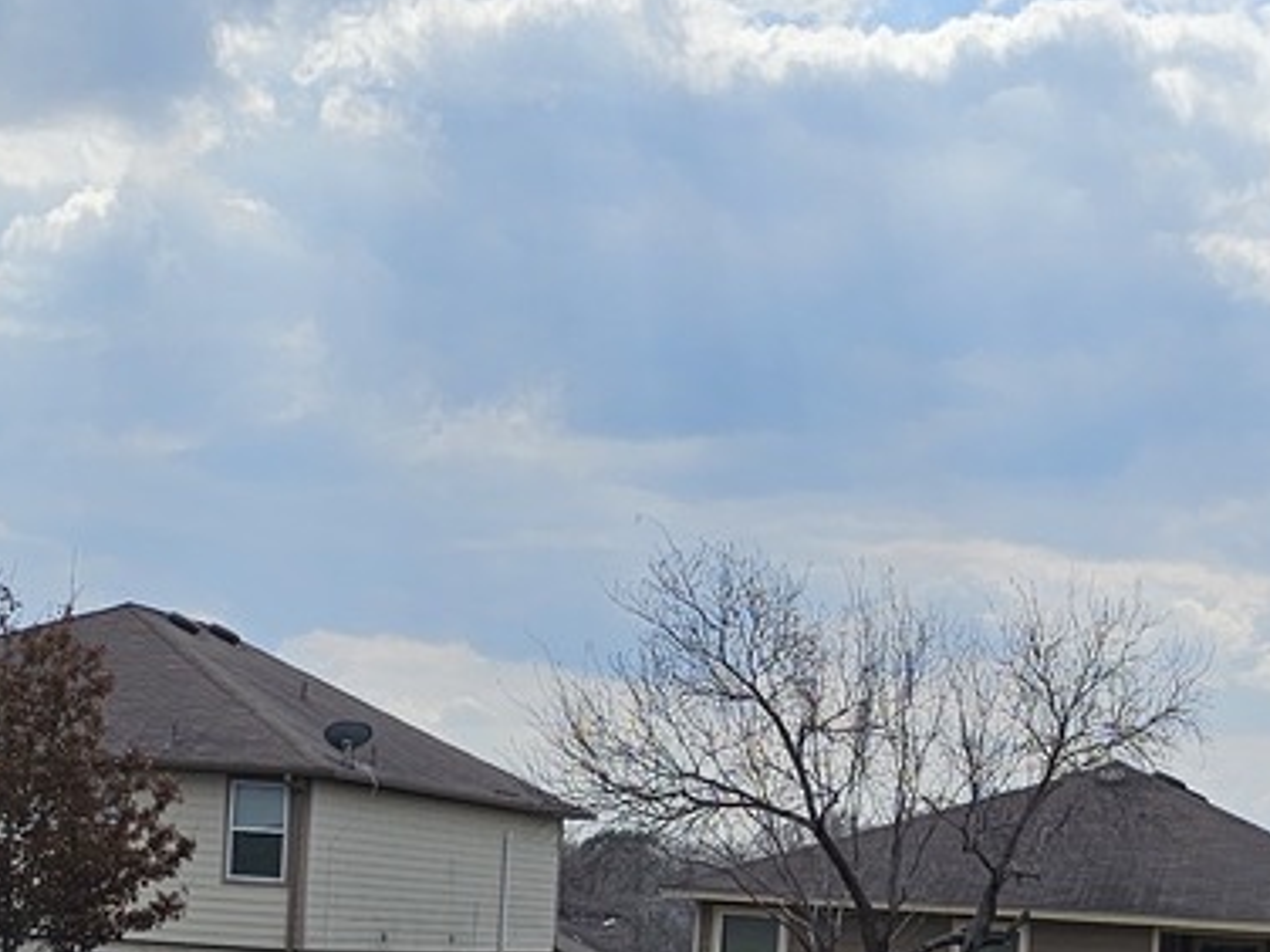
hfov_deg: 22.1
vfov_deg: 16.3
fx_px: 3229
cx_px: 929
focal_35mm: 88
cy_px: 1026
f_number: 1.7
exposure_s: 1/1884
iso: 12
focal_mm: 6.3
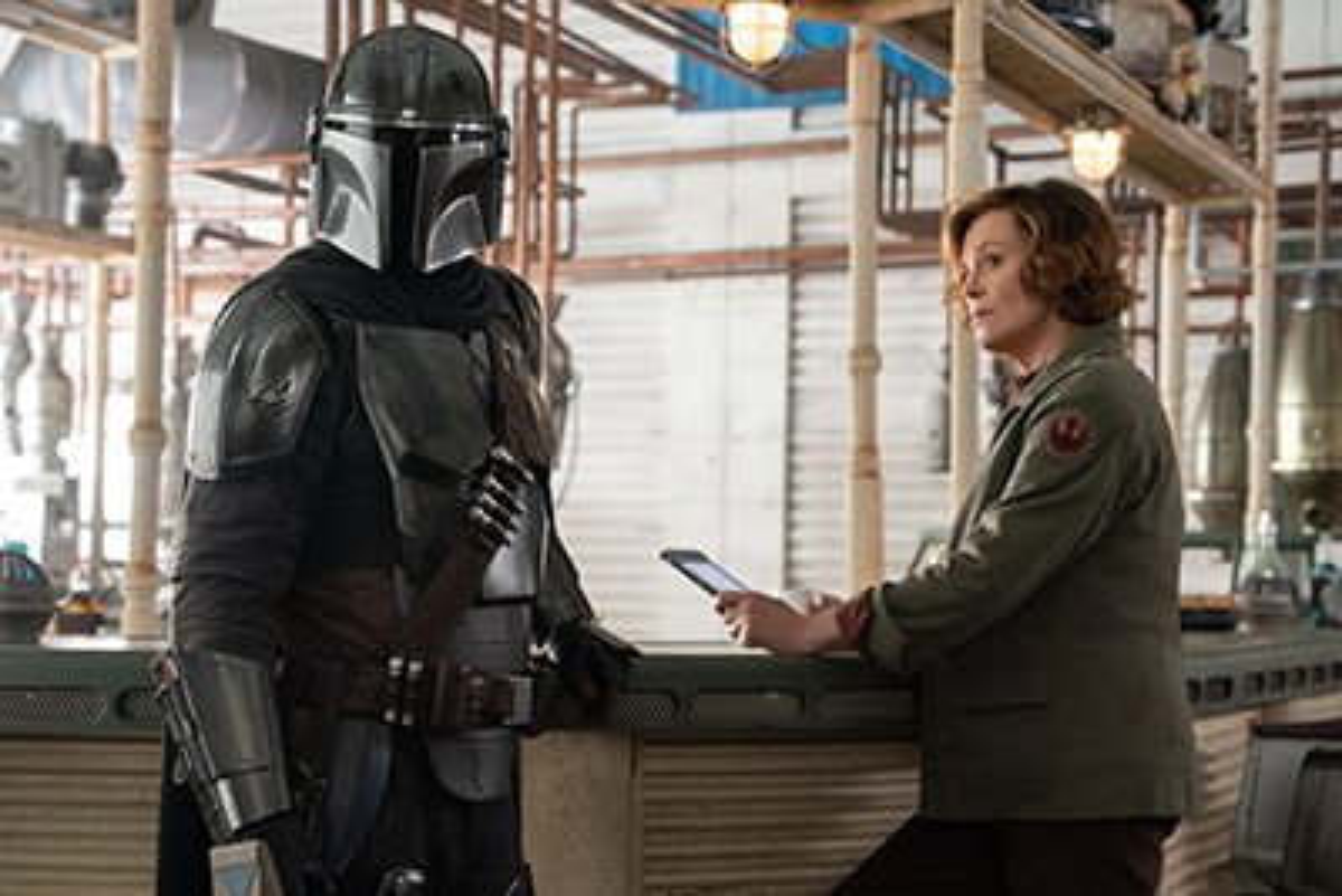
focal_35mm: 59
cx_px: 671
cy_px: 448
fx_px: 2200
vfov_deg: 23.0
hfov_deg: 33.9
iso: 3200
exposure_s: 1/125
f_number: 4
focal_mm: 59
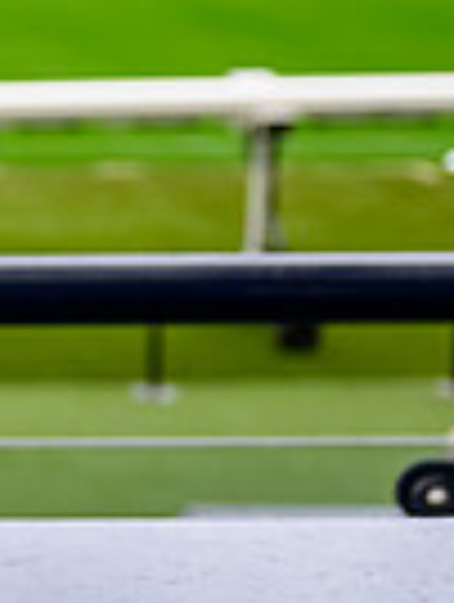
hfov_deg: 8.7
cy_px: 74
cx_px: -679
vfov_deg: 12.7
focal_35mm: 154
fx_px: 2684
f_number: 3.5
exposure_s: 1/160
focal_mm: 37
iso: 500
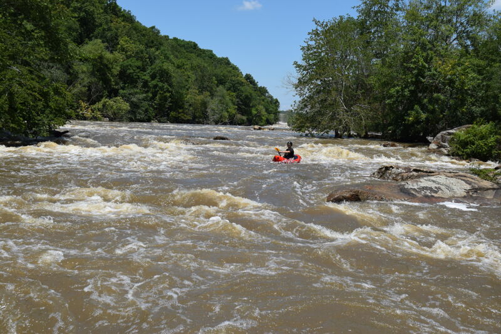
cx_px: 250
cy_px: 167
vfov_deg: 34.2
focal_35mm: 39
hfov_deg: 49.6
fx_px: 543
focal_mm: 26
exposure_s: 1/1600
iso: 400
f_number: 6.3
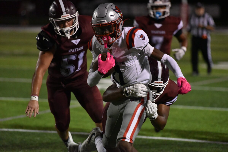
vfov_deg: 6.9
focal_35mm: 200
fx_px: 1267
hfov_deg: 10.3
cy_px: 76
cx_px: 114
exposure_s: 1/2500
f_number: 2.8
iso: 12800
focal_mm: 200
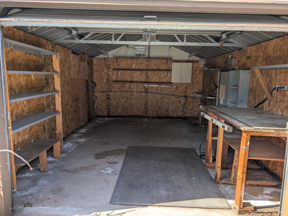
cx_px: 144
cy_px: 108
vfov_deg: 56.9
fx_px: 200
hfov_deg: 71.5
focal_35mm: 24
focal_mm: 6.9
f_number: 1.68
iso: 18
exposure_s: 1/320
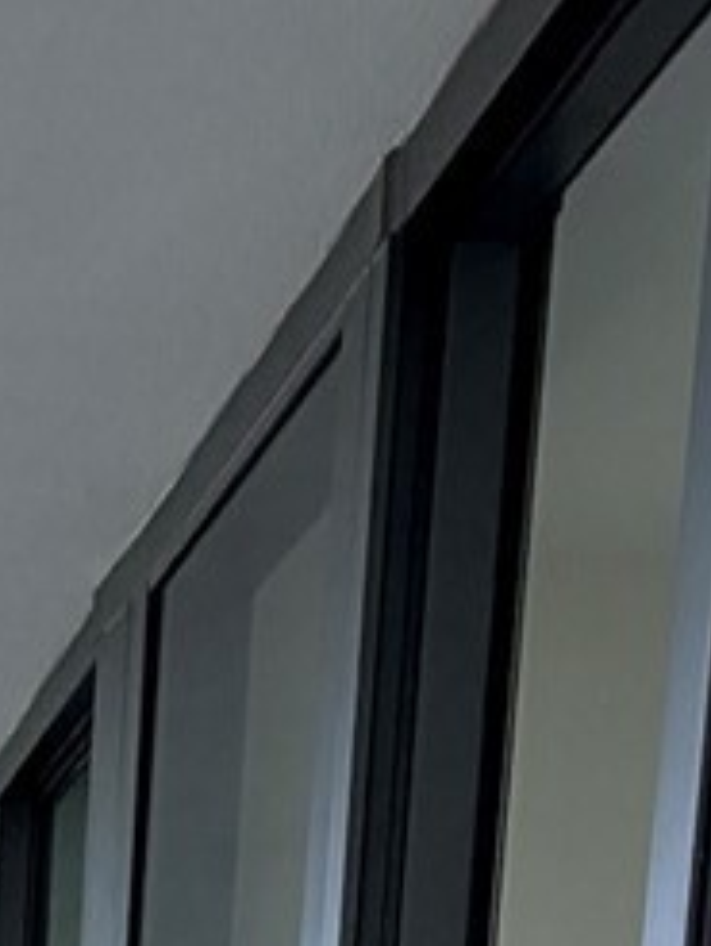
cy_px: 1842
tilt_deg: -11.5
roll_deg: -3.1
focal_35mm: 91
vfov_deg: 16.7
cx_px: -457
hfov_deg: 14.7
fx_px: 2488
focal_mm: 2.22
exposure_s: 1/770
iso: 40
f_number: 2.2
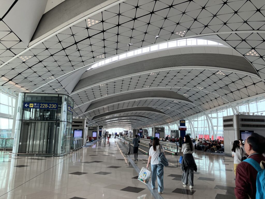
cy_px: 100
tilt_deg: +8.1
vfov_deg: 49.7
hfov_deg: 63.4
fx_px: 214
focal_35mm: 28
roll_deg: -1.6
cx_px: 132
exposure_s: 1/122
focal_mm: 3.99
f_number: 1.8
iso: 50
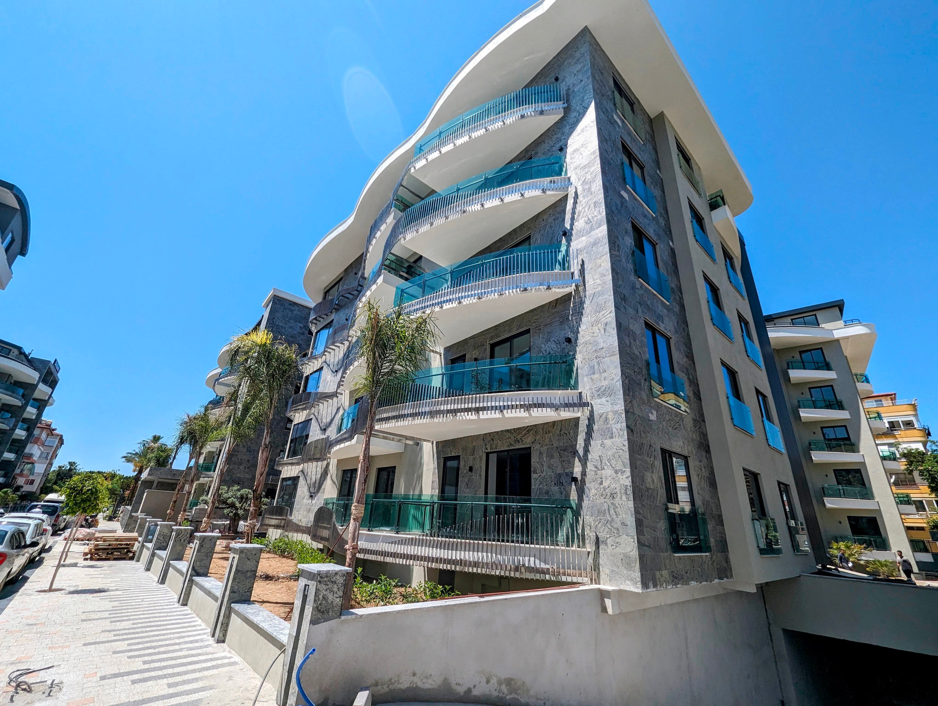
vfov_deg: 90.1
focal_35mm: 13
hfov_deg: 106.1
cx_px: 469
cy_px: 353
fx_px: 353
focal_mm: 1.95
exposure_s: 1/1466
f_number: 2.2
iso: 43
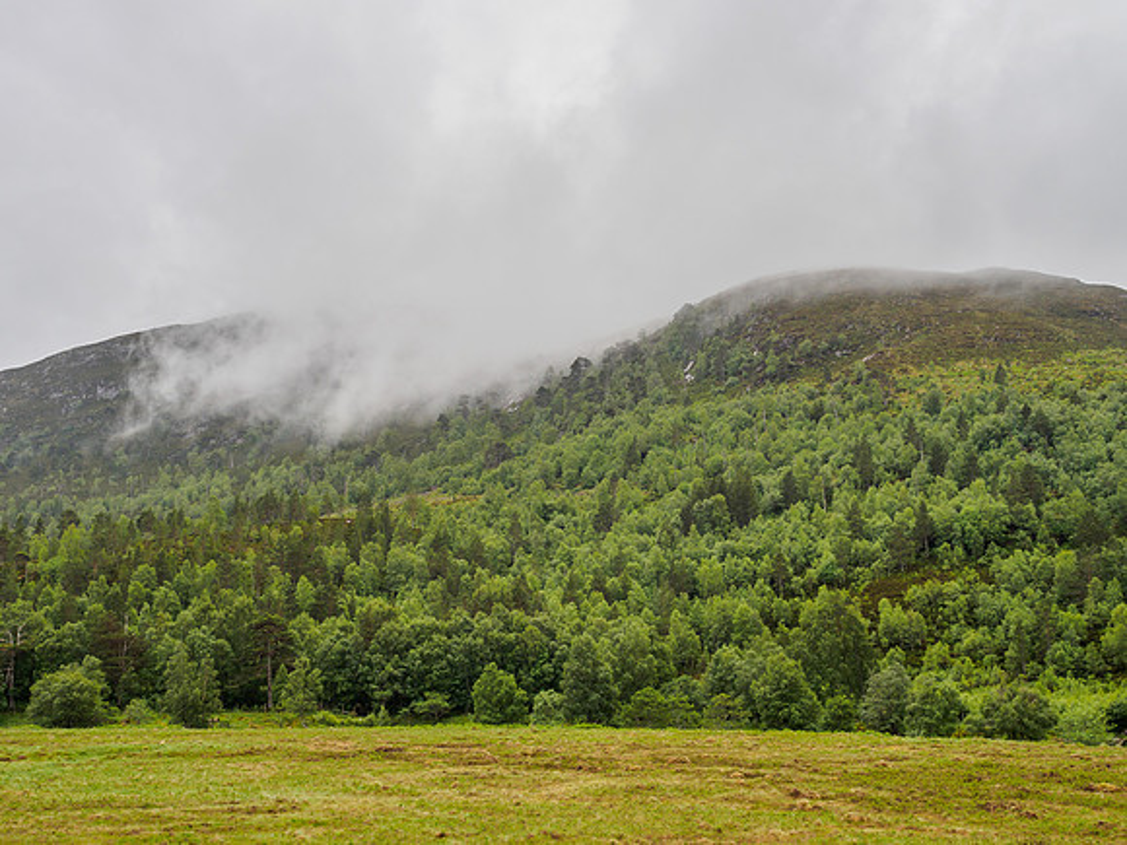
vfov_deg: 39.7
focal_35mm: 36
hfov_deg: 51.4
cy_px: 422
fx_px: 1172
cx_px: 564
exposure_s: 1/50
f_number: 7.1
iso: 200
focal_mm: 18
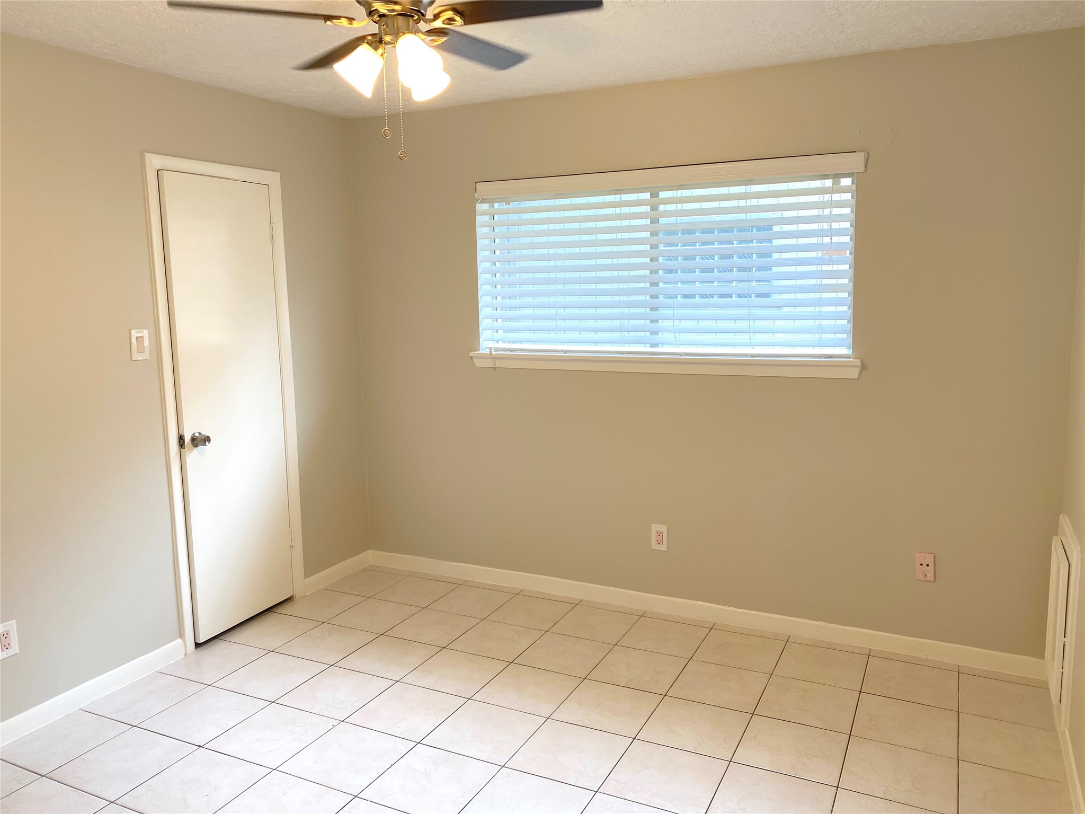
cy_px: 407
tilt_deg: -8.6
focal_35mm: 26
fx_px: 815
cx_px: 542
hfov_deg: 67.3
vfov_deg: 53.1
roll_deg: +1.0
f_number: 1.8
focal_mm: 4.25
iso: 64
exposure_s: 1/120
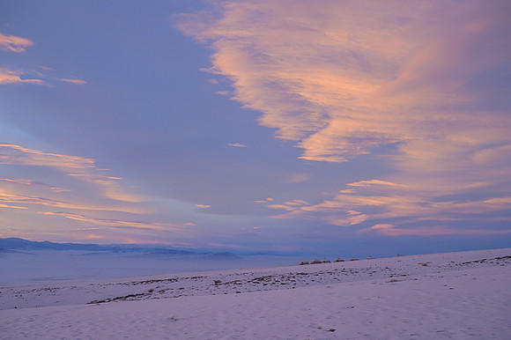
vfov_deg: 28.0
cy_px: 170
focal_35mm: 48
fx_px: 681
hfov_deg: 41.1
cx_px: 256
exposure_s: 1/250
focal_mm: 48
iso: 640
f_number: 7.1
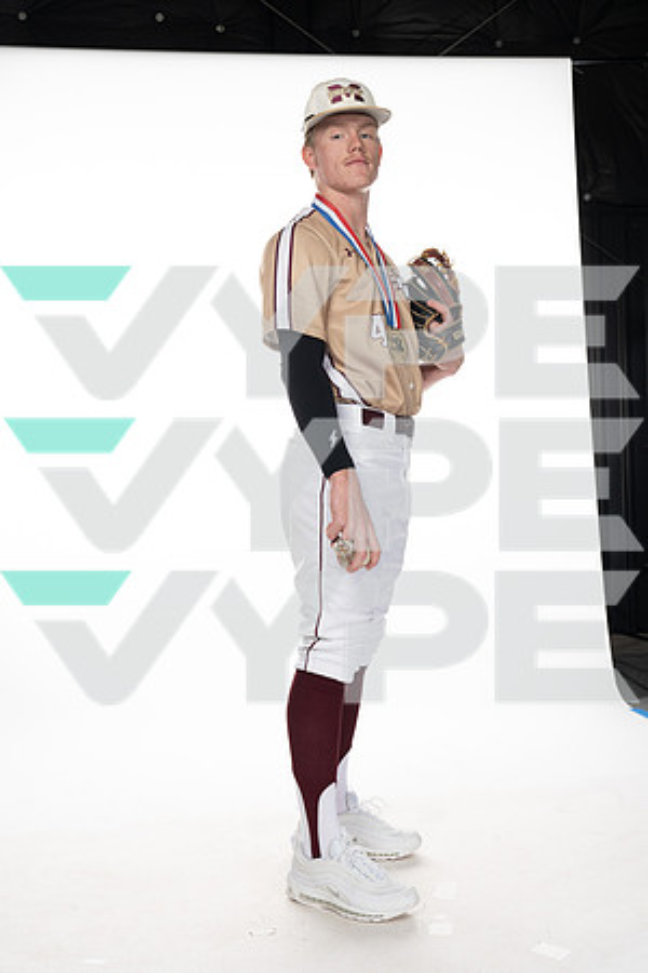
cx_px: 324
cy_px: 486
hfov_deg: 35.1
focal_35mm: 38
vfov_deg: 50.7
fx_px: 1026
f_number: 6.3
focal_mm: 38
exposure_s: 1/250
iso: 400
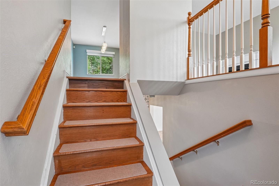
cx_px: 140
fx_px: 128
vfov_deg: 72.0
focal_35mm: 16
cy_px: 93
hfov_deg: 95.0
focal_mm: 11
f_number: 8
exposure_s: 1/10
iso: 500
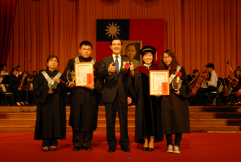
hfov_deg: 47.9
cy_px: 81
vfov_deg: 33.1
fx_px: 271
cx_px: 120
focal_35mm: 40
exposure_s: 1/60
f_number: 4
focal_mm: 27
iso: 400
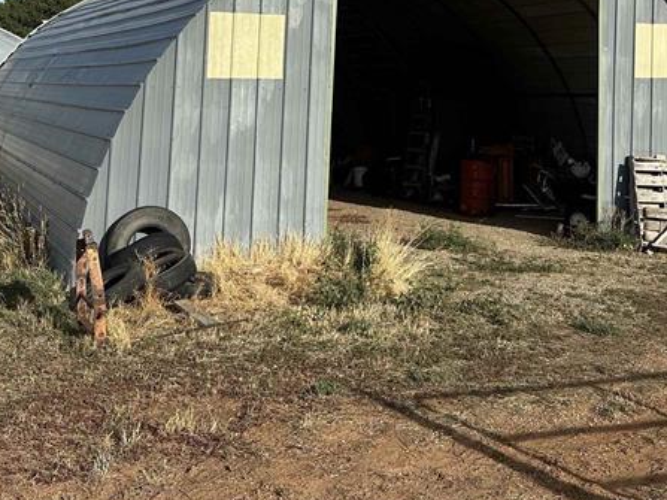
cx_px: 443
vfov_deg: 25.4
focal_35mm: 55
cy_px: 16
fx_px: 1059
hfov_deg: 34.6
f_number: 1.78
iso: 80
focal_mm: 6.86
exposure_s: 1/3472
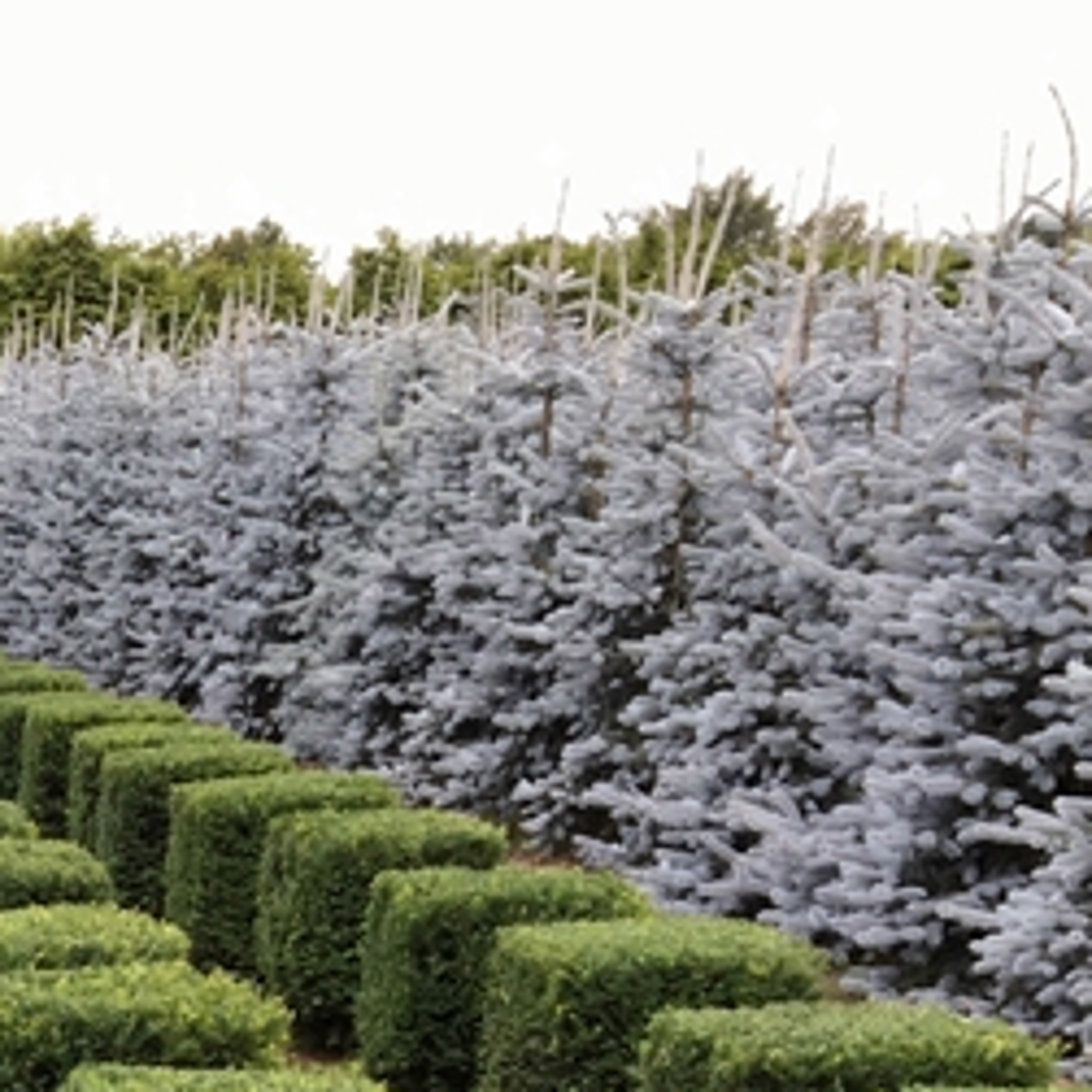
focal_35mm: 102
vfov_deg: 16.0
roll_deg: -0.8
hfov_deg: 15.3
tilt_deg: -17.6
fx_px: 3640
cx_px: -709
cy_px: 1510
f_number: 2.2
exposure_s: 1/100
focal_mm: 4.15
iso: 32
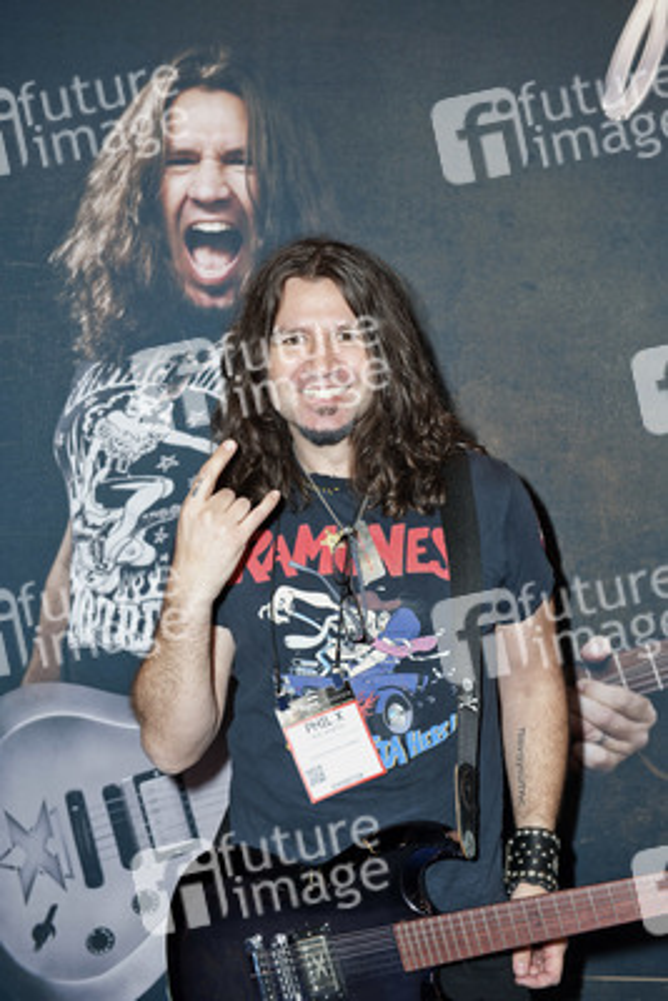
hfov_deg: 22.6
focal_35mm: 60
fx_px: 1668
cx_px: 334
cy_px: 500
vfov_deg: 33.4
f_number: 5
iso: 500
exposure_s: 1/320
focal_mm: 60
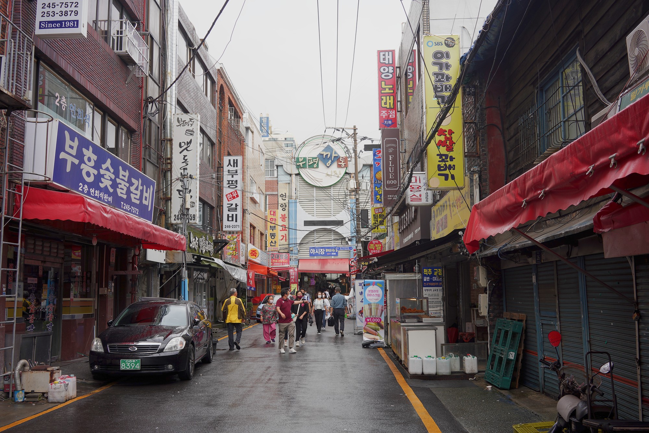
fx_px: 631
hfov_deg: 54.4
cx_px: 324
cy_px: 216
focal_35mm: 35
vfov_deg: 37.9
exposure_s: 1/100
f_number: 8
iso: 100
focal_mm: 35
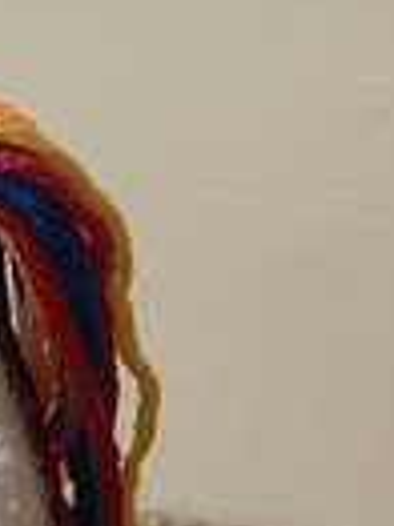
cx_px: -350
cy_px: 430
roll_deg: -0.2
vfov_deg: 13.8
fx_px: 2159
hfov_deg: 9.8
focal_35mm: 142
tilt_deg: -24.5
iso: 25
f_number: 2.2
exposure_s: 1/289
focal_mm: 4.15
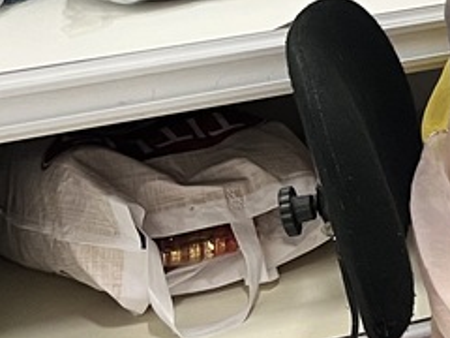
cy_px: -41
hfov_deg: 12.9
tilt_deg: -17.2
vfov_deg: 11.2
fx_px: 1690
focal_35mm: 130
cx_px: 941
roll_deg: +0.8
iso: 80
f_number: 1.6
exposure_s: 1/50
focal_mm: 5.1
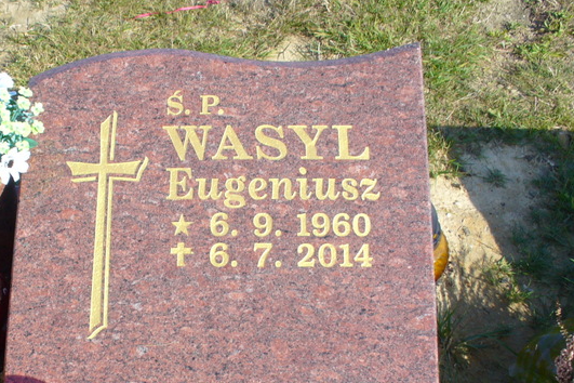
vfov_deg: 23.1
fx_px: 925
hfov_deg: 34.1
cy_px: 292
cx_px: 187
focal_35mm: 58
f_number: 5.6
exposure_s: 1/160
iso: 80
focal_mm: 6.1
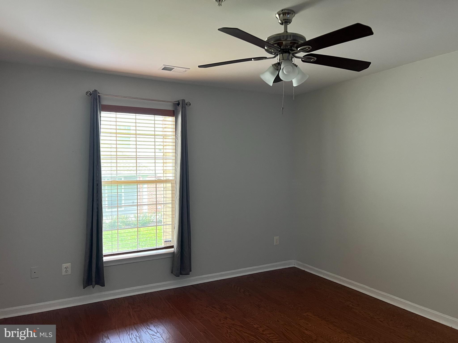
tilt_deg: -1.5
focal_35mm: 26
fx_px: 344
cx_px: 229
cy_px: 172
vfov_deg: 53.1
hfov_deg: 67.3
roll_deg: -0.1
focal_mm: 5.7
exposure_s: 1/60
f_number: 1.5
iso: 320
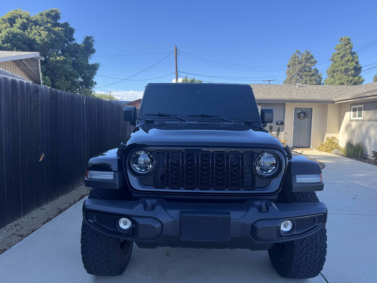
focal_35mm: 24
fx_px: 261
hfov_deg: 71.6
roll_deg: -2.6
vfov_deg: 56.8
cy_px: 142
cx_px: 188
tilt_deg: -4.6
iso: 80
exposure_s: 1/1524
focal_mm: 6.76
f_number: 1.78
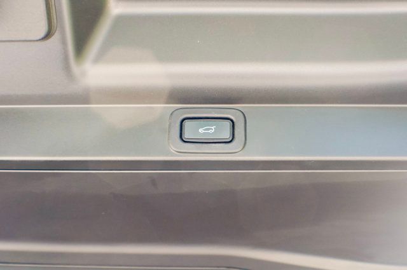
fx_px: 847
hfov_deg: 27.0
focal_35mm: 75
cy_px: 135
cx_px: 204
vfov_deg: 18.1
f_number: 7.1
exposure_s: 1/200
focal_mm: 50
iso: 2000
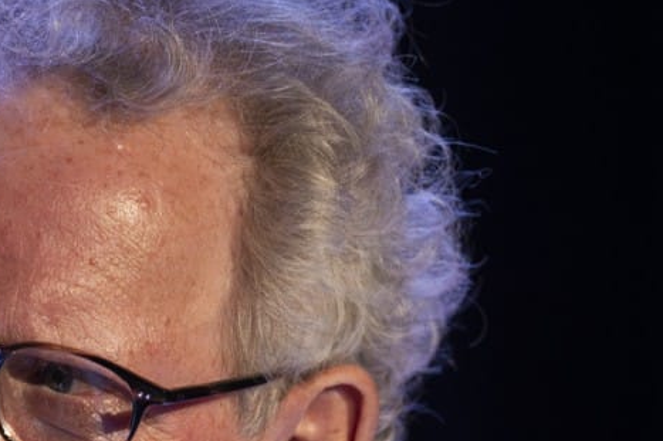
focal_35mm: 878
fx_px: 16163
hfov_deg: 2.3
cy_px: 715
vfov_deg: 1.6
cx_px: 4
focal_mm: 200
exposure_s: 1/160
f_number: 2.8
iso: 2500
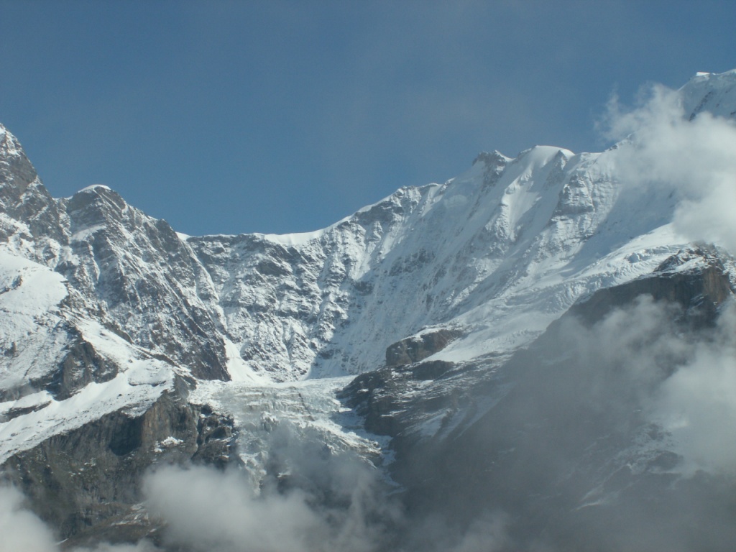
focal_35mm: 69
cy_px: 276
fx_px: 1467
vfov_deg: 21.3
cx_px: 368
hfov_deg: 28.2
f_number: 8
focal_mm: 11.55
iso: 50
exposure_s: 1/320
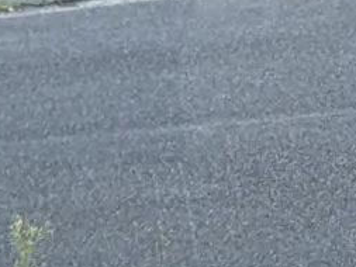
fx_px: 2027
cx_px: -490
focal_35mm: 197
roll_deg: +10.0
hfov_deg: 9.1
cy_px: 770
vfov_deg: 6.9
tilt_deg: -27.1
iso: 40
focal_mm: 5.96
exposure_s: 1/133
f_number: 1.6
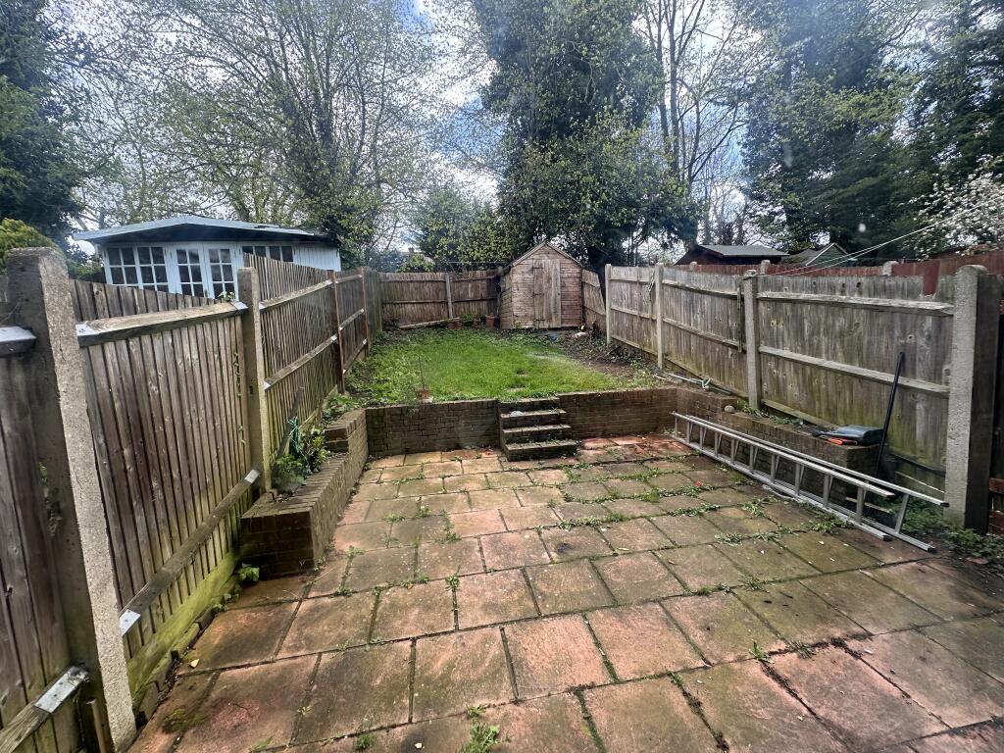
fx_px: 406
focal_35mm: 14
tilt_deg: -5.9
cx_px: 502
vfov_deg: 85.7
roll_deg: +2.1
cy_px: 376
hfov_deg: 102.1
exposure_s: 1/239
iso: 40
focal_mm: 2.22
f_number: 2.2
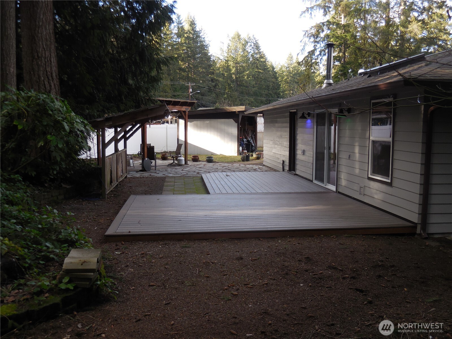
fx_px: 431
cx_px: 226
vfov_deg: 42.9
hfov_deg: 55.4
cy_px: 170
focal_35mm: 33
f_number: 3.7
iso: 125
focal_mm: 5.9
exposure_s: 1/100
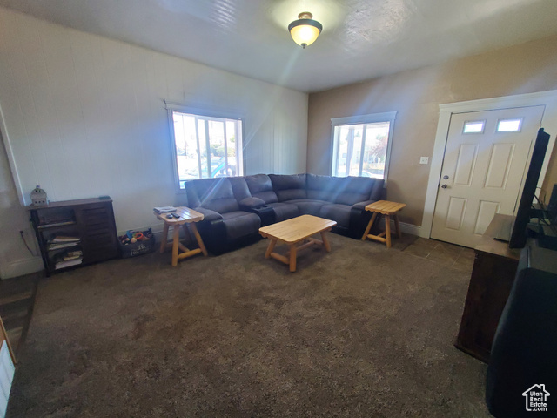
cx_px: 278
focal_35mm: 13
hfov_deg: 106.2
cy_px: 209
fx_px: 209
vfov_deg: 89.9
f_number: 2.2
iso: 400
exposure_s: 1/43
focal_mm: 1.8
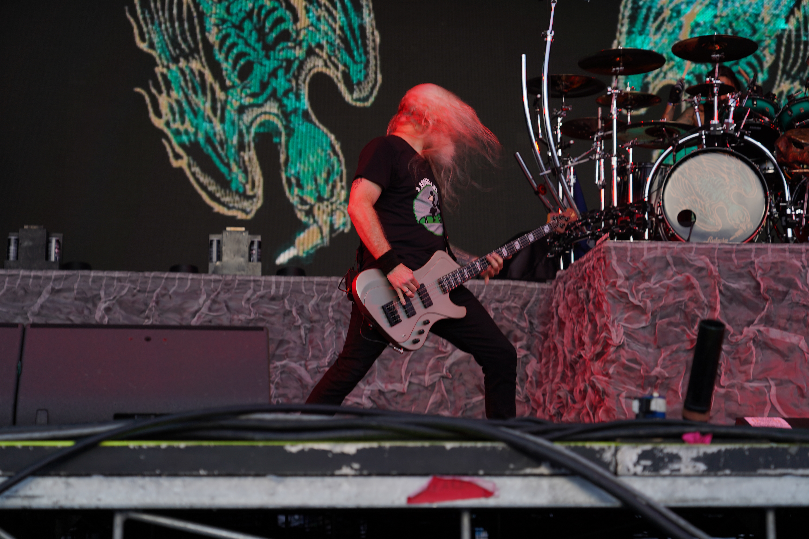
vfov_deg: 20.3
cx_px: 404
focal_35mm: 67
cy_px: 270
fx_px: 1506
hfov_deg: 30.1
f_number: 4.5
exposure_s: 1/100
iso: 100
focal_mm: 67
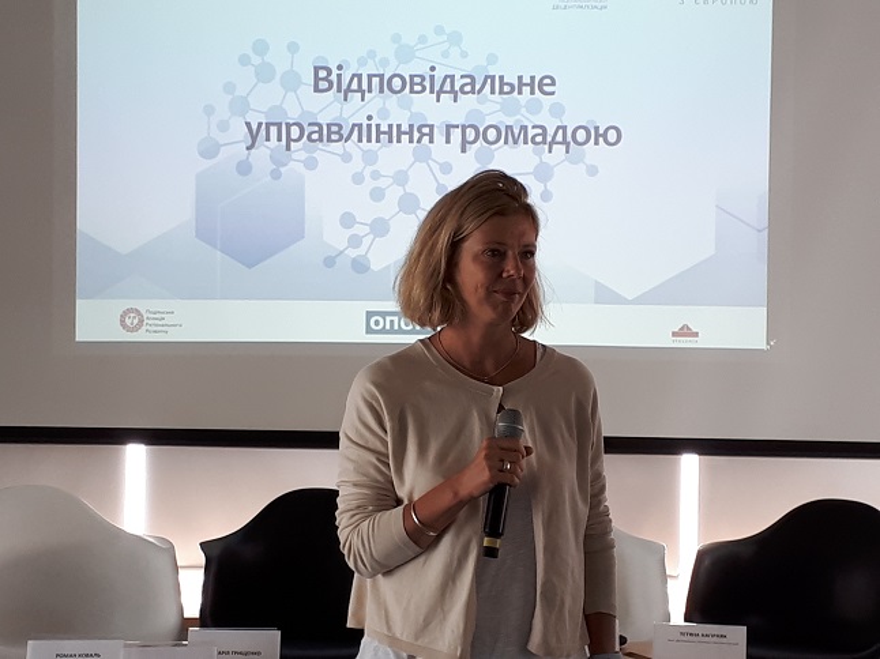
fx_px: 686
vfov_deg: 51.3
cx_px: 440
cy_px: 330
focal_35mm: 27
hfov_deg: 65.3
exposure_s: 1/33
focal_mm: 3.6
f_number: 1.9
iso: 64
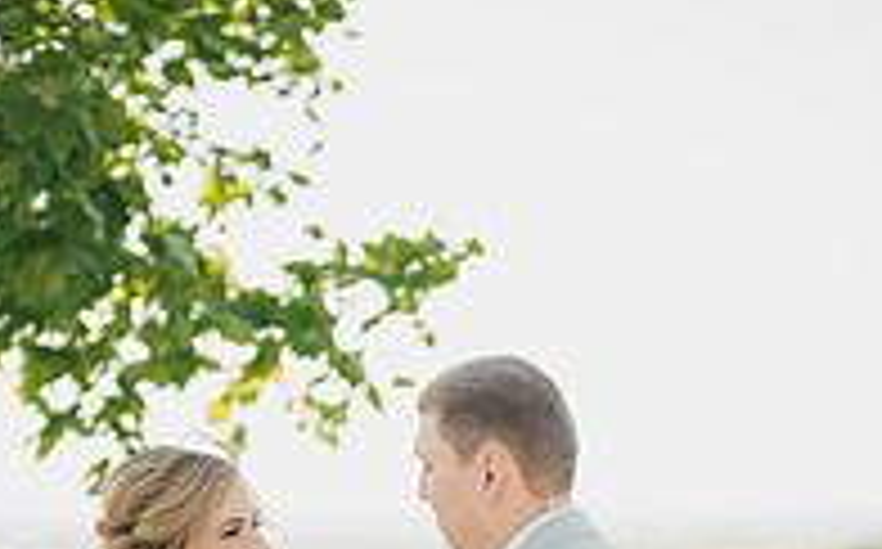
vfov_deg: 10.7
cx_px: 428
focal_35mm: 117
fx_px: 2809
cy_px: 855
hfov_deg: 17.8
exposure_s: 1/1250
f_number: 1.4
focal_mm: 50
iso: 50
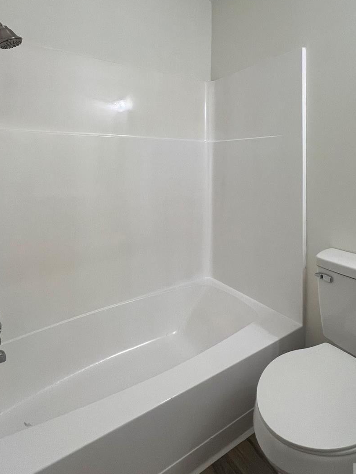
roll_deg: -0.4
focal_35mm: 19
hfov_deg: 68.6
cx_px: 191
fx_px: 261
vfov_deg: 82.4
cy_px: 167
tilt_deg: -0.2
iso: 160
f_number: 1.8
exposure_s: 1/120
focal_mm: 1.57
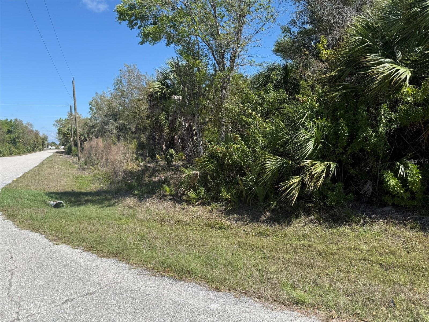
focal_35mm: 24
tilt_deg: -2.2
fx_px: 297
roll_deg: +1.7
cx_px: 214
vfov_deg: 56.8
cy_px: 161
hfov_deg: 71.6
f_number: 1.78
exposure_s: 1/3425
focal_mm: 6.76
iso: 80
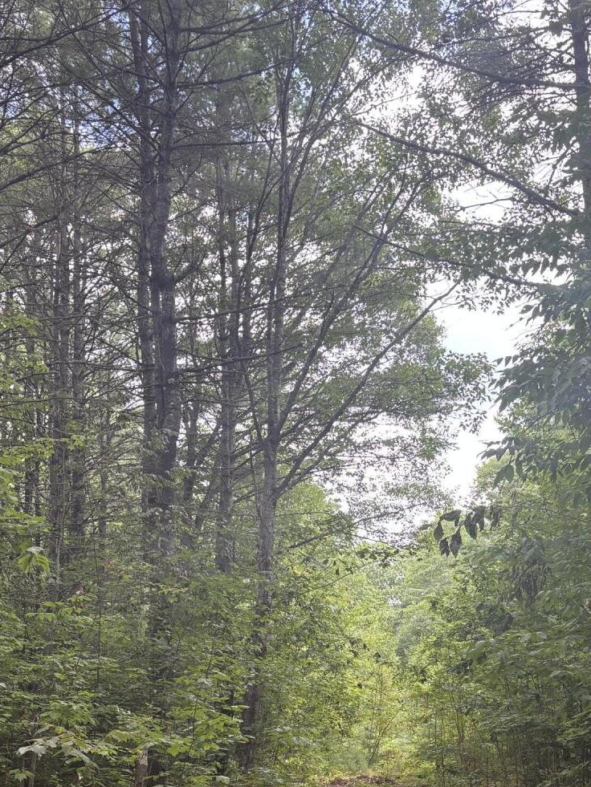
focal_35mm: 53
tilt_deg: +3.5
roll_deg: +0.1
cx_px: 426
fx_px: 1206
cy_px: 701
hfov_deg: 27.2
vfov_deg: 34.3
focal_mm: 5.96
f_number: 1.6
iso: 64
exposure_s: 1/155
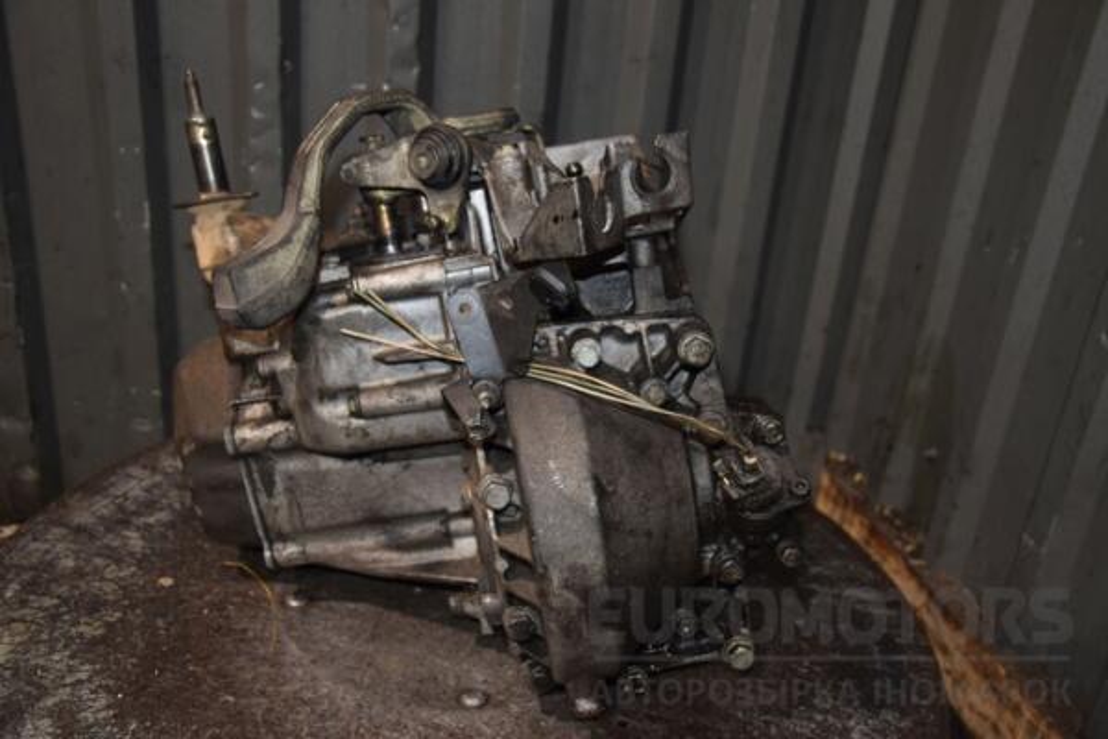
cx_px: 554
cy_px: 370
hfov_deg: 53.1
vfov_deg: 36.9
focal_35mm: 36
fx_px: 1108
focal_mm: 24
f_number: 5
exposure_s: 1/60
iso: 800
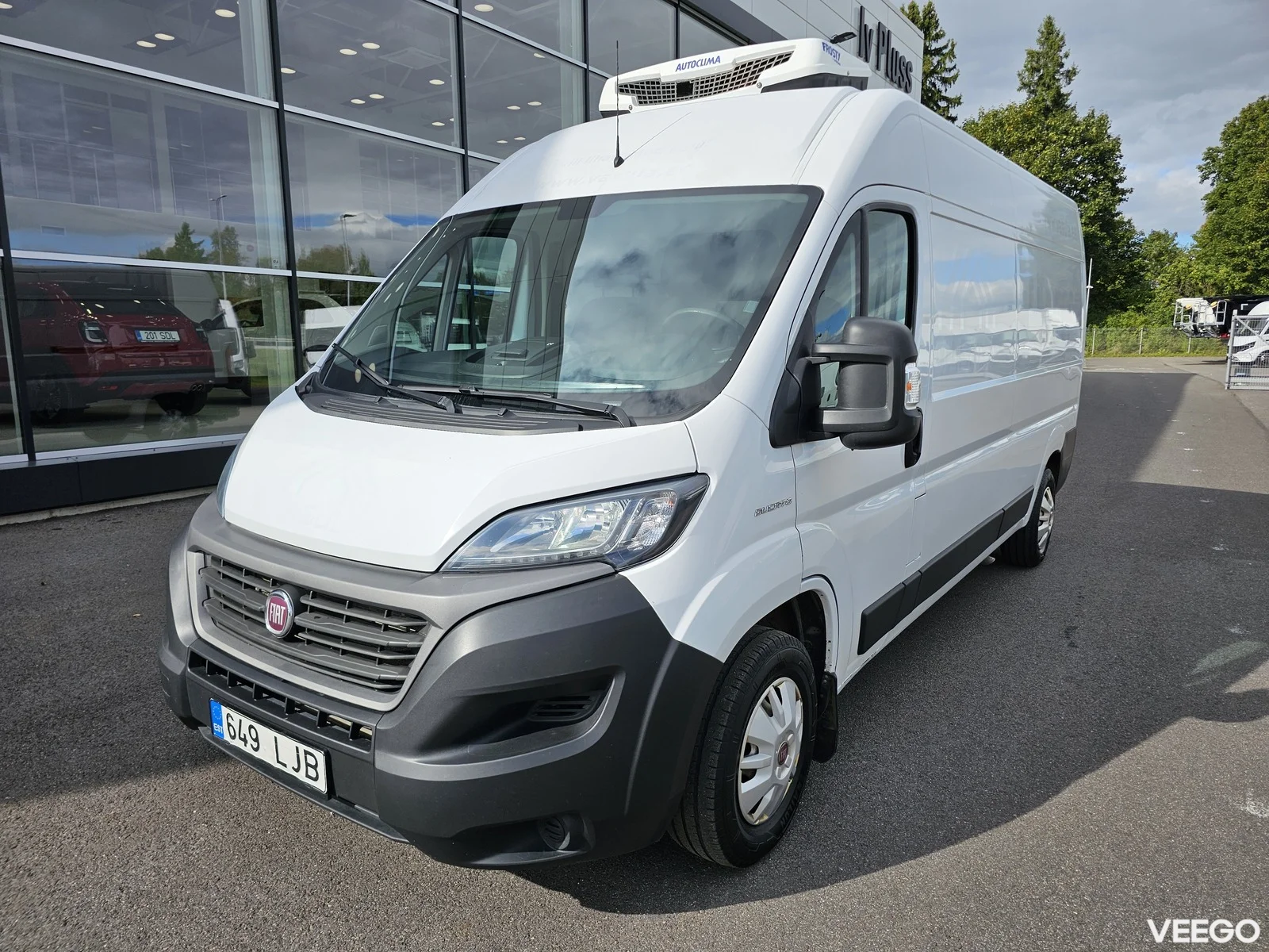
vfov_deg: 58.9
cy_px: 476
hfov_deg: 73.9
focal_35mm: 23
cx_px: 634
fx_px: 843
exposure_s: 1/871
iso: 10
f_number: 1.7
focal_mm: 6.3
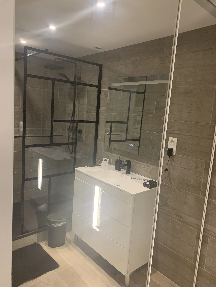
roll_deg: -4.1
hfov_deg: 53.1
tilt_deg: -7.2
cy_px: 144
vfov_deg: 67.3
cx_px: 108
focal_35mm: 26
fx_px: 216
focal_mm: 4.25
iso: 250
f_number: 1.8
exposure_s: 1/60
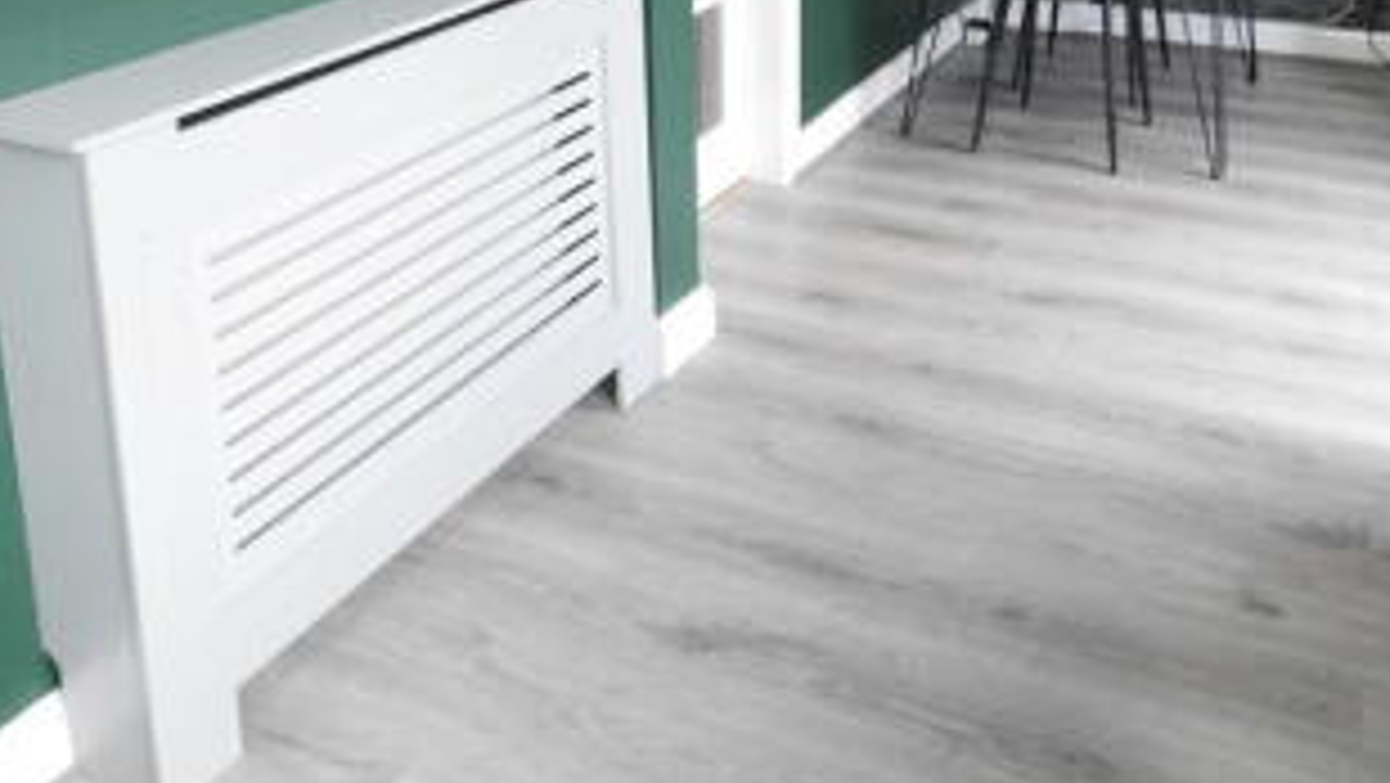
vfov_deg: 29.3
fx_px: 1364
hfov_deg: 53.6
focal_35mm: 37
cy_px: -52
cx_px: 837
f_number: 4
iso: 3200
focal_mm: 9
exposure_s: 1/40
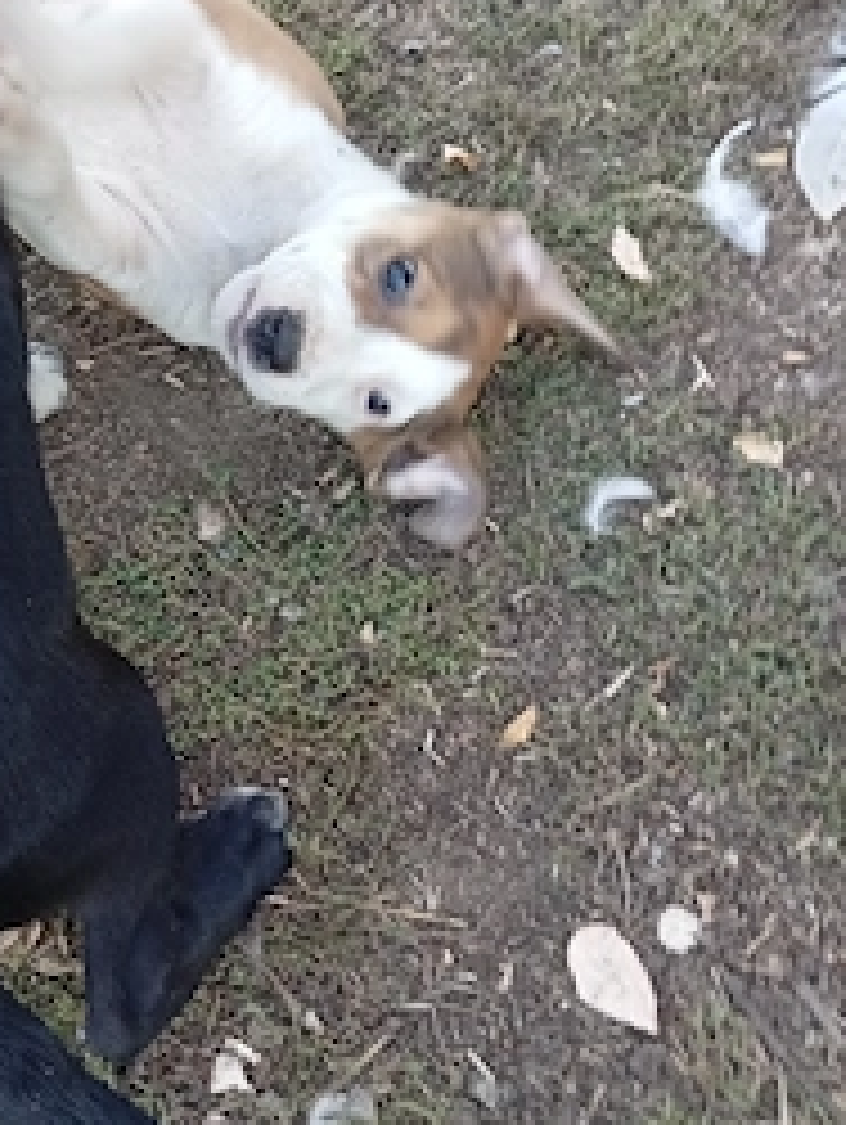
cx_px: 194
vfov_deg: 43.1
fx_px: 1399
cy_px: 356
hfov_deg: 32.9
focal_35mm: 43
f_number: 1.8
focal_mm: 3.98
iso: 139
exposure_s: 1/50
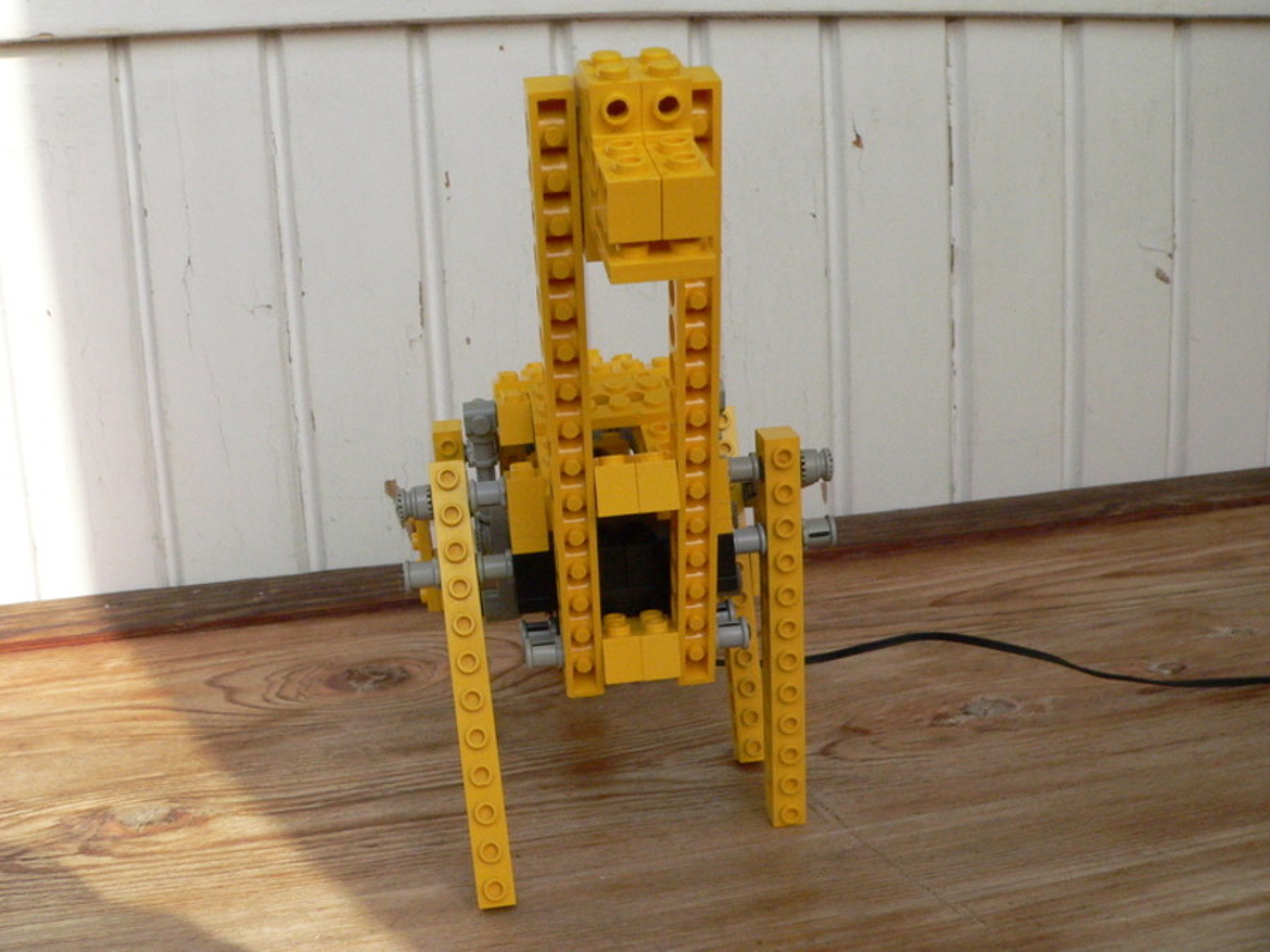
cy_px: 476
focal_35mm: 36
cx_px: 635
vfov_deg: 39.7
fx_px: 1321
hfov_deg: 51.4
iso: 400
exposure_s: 1/1000
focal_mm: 6
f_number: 5.6
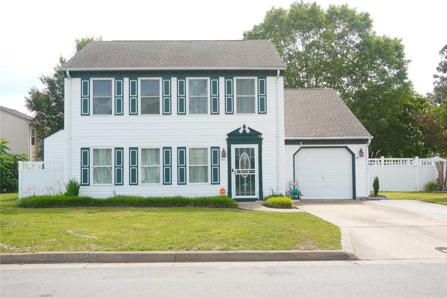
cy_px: 149
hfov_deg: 51.3
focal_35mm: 38
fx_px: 466
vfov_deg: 35.5
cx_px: 224
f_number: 6.3
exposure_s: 1/125
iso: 100
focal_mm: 25
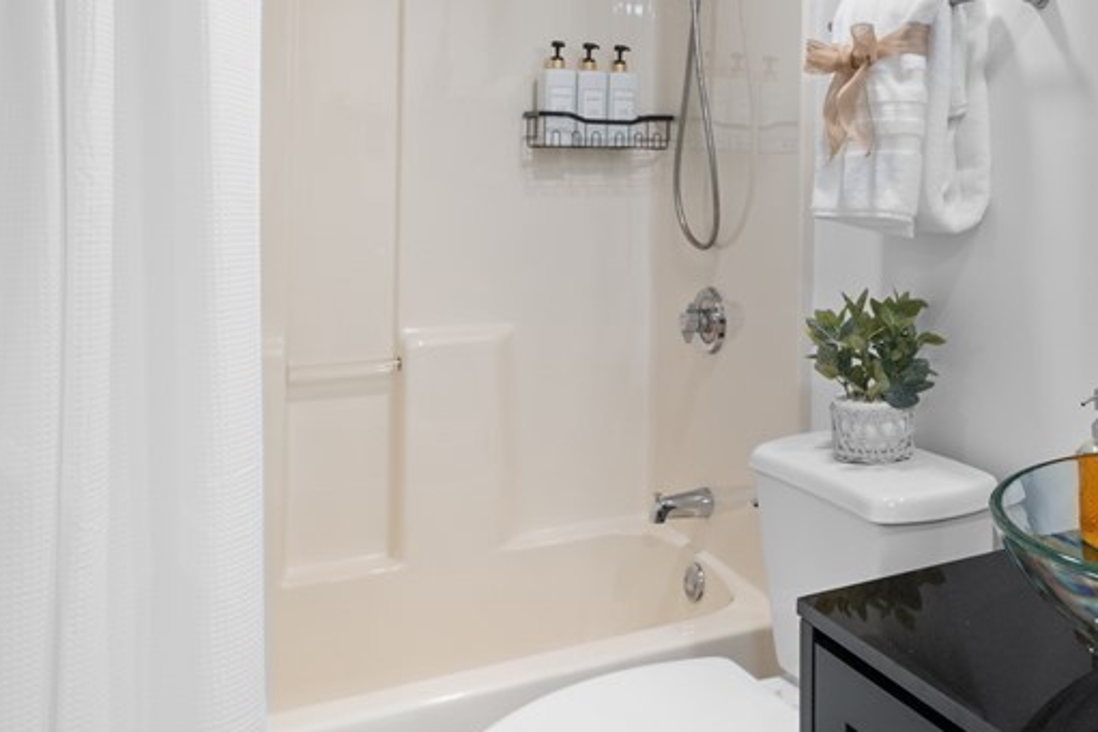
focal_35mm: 34
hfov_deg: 53.2
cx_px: 829
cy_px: 210
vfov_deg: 38.2
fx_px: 1037
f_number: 9
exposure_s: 1/5
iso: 640
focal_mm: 16
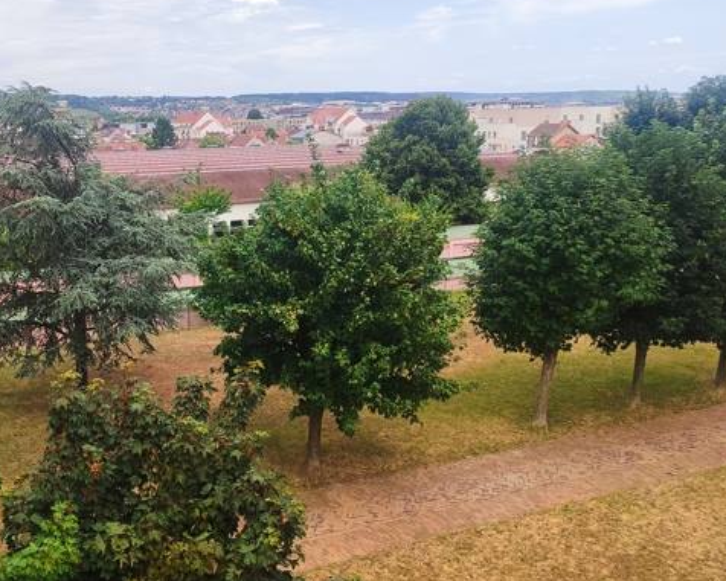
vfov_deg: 36.5
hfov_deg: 43.4
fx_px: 881
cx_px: 183
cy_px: 288
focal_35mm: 41
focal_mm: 5.95
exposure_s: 1/791
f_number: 1.89
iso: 50
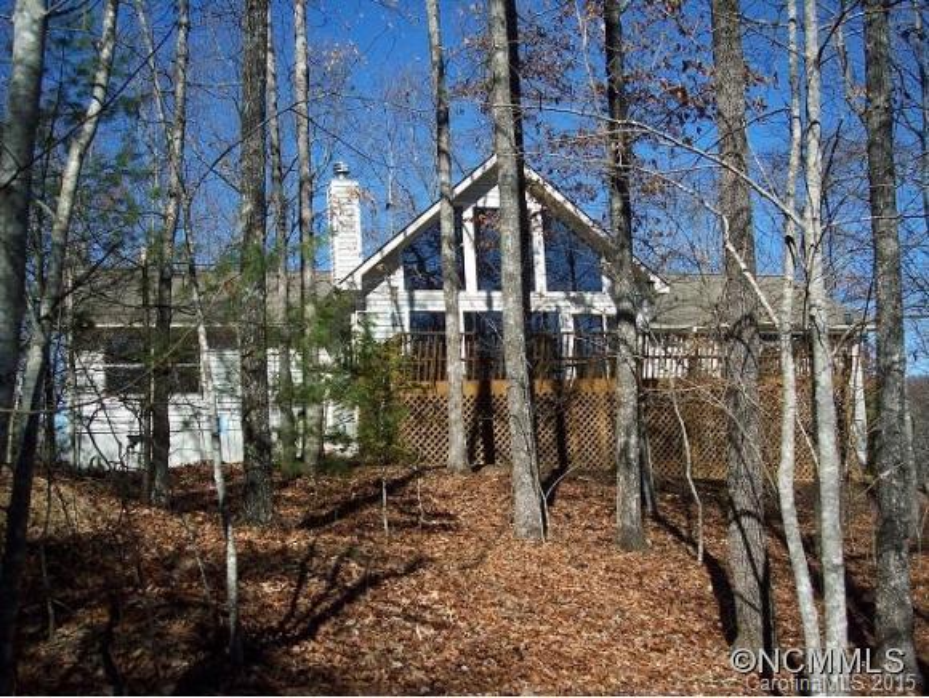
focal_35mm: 39
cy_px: 349
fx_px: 1048
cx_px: 464
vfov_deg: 36.9
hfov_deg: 47.8
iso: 100
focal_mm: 8
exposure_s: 1/750
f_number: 4
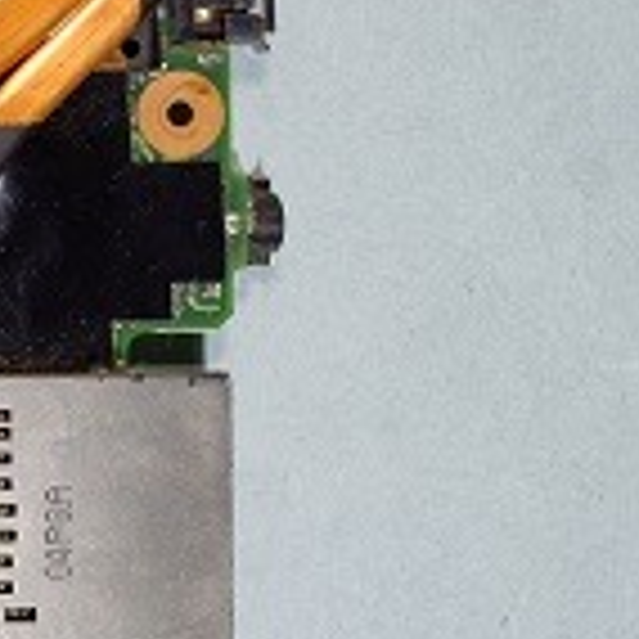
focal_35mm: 175
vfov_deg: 10.0
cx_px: -986
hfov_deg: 8.9
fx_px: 3655
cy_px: 122
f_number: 8
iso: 100
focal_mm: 26
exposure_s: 1/6
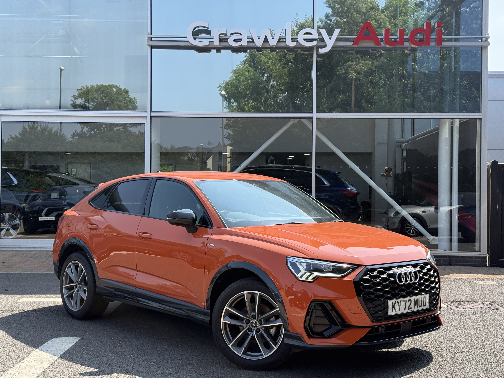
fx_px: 699
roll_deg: +0.3
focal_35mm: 48
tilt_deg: +1.5
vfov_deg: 30.3
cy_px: 189
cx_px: 252
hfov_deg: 39.7
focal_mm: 6.76
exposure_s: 1/2208
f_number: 1.78
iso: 100
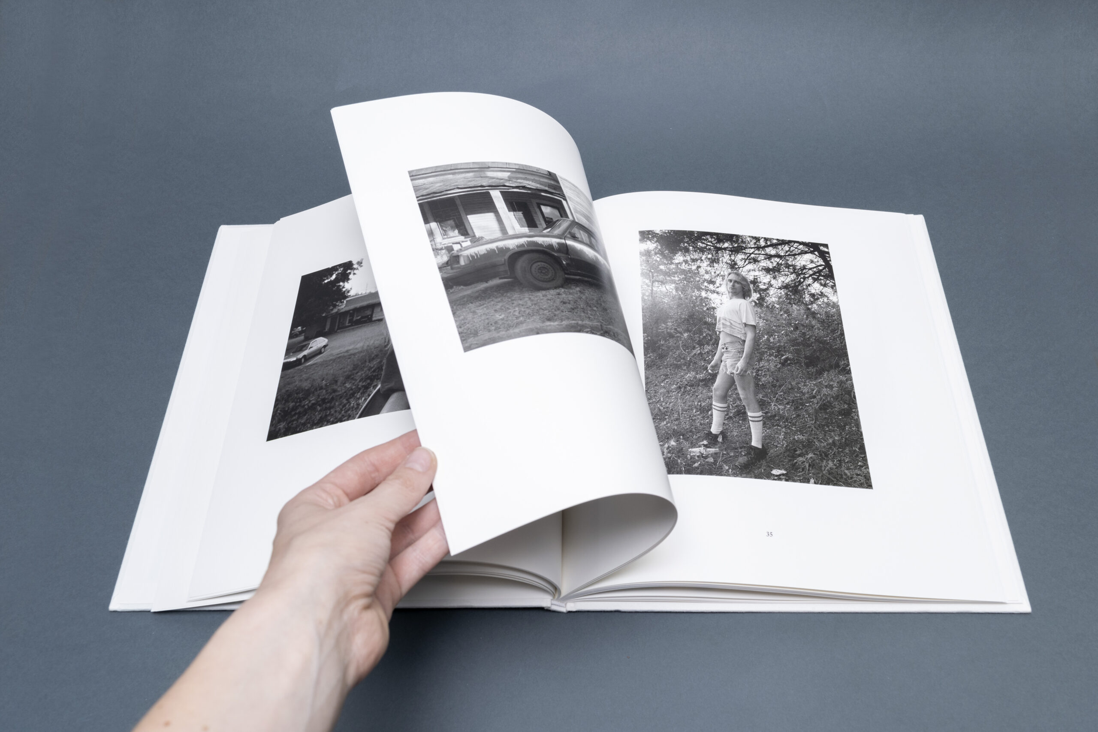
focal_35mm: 33
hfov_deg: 57.2
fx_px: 1006
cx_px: 549
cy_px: 366
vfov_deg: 40.0
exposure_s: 1/125
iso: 200
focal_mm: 22
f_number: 8
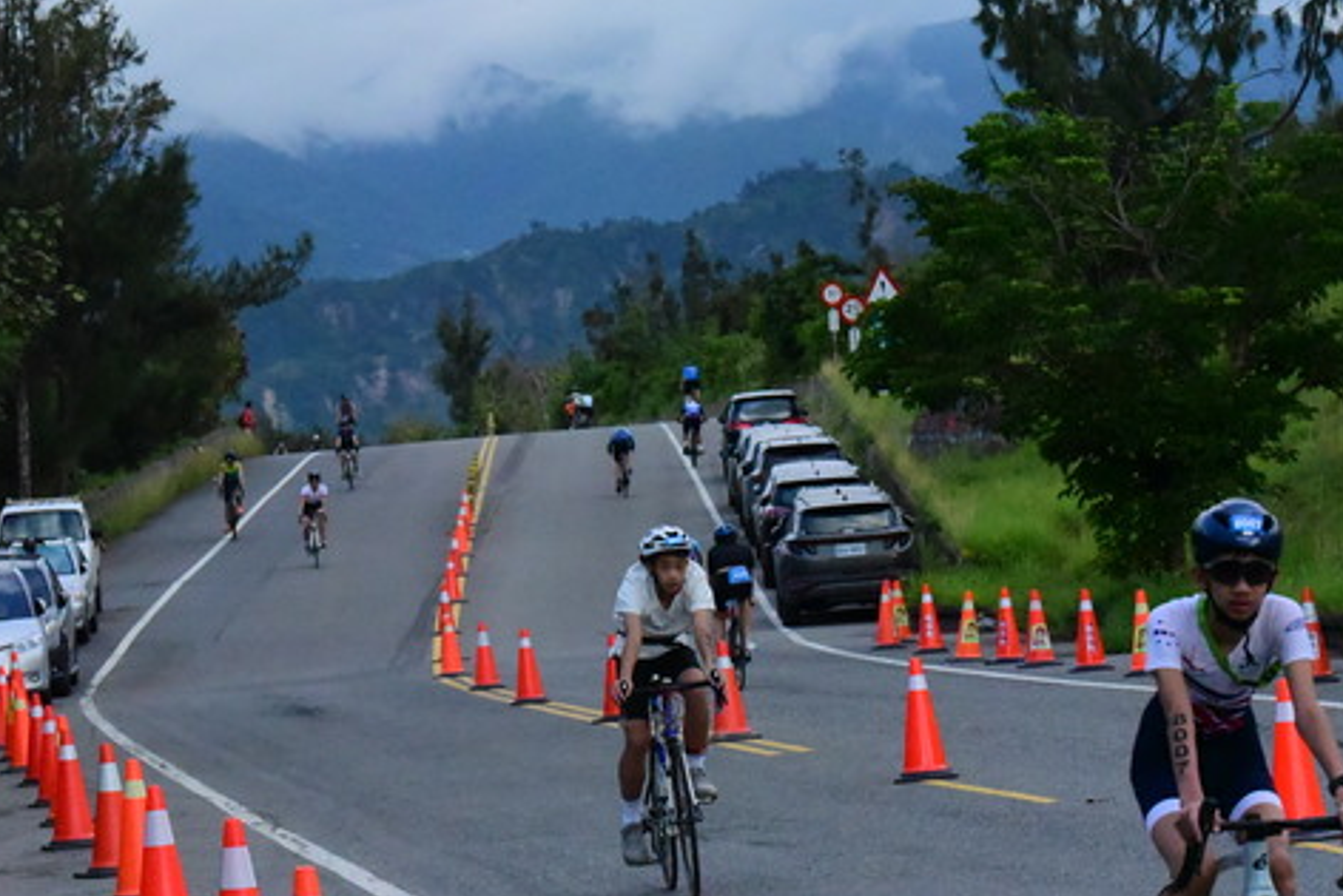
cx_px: 654
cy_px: 570
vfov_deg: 7.4
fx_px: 6903
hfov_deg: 11.1
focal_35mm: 185
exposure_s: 1/4000
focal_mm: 112
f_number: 16
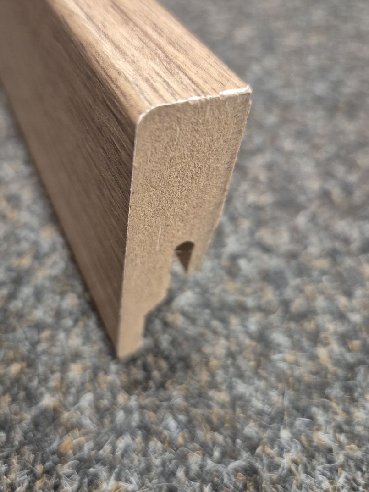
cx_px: 137
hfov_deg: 46.4
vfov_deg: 59.5
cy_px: 201
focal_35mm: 30
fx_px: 426
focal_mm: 5.4
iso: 640
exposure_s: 1/100
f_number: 1.8
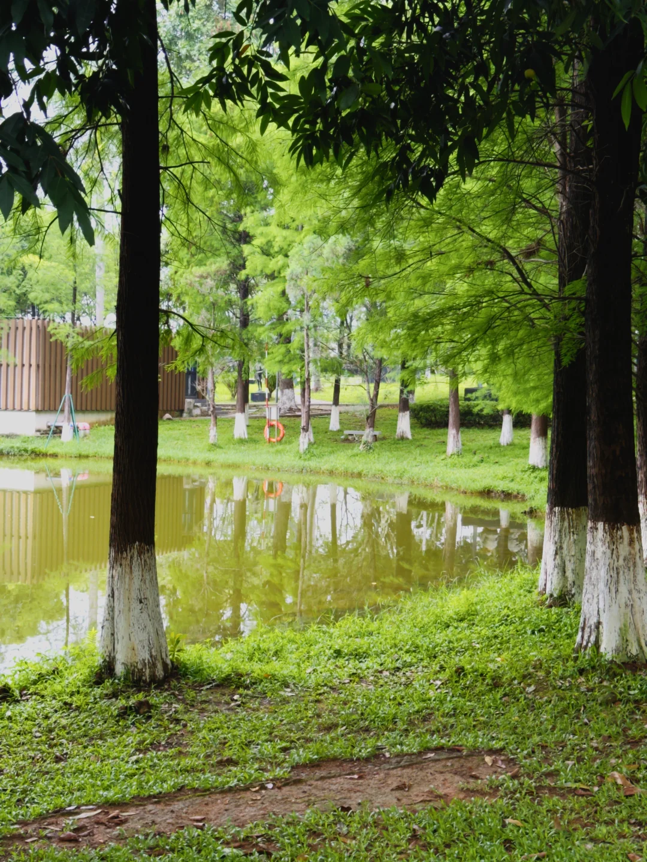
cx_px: 324
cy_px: 431
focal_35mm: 48
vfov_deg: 39.7
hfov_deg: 30.3
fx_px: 1196
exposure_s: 1/214
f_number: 1.78
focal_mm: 6.76
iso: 64
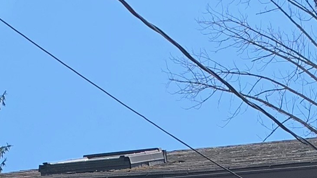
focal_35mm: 157
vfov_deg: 6.6
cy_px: 627
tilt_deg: +4.1
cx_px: 194
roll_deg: -0.9
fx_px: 1320
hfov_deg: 13.7
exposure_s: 1/1100
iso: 25
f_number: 1.8
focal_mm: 4.25
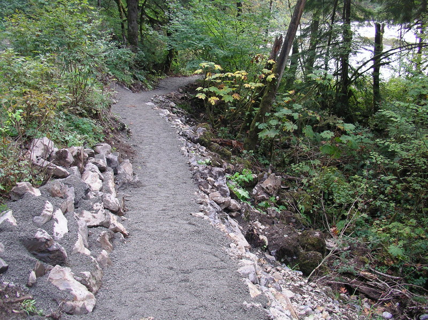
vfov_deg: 38.6
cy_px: 160
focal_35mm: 37
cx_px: 214
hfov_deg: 50.2
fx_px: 457
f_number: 2.8
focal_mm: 5.7
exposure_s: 1/50
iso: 100
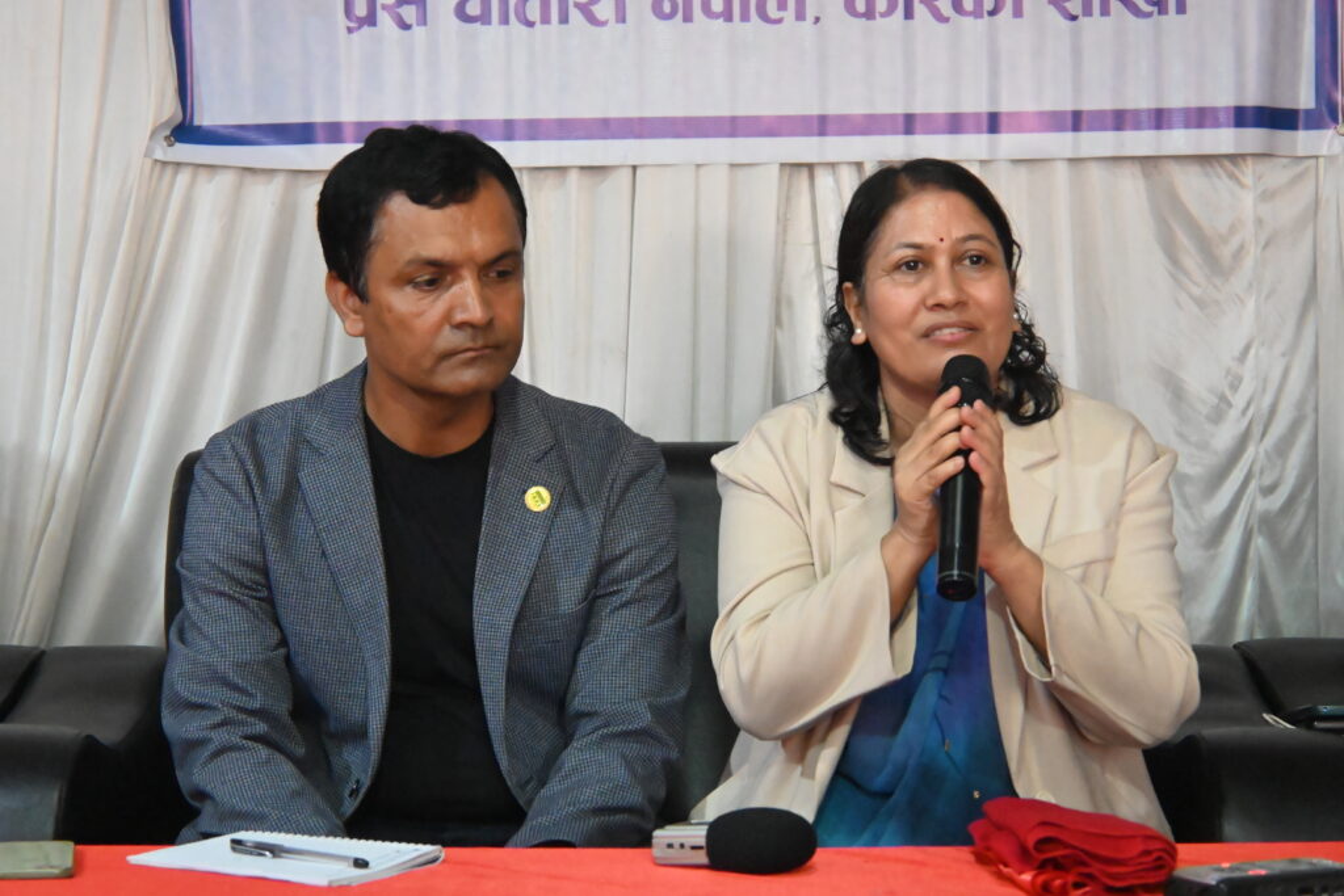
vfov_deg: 18.2
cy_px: 448
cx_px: 672
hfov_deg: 27.0
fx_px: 2800
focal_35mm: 75
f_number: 6.3
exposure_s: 1/60
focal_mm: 50
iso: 12800
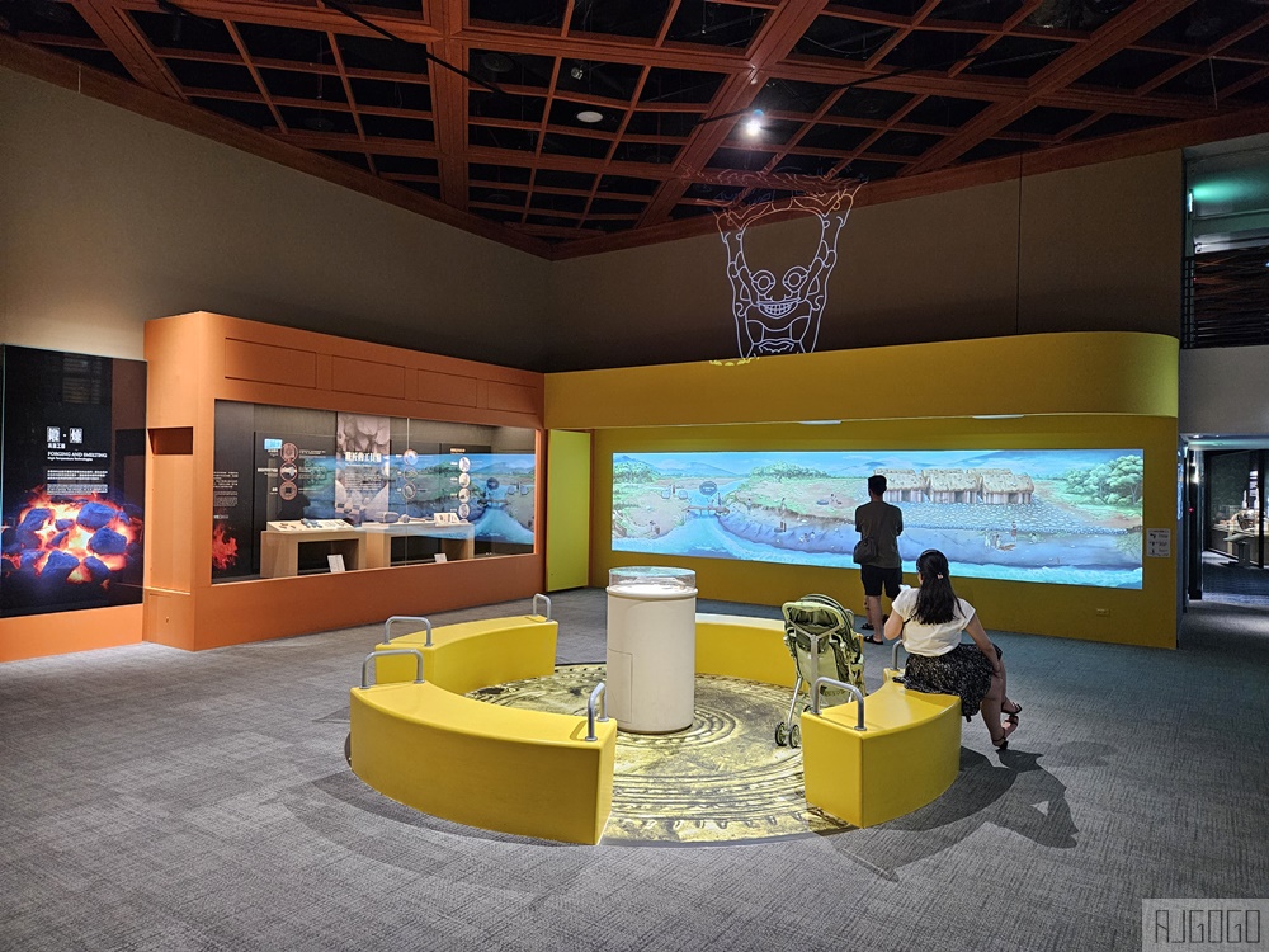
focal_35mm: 23
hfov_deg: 73.9
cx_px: 634
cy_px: 476
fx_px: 843
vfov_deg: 58.9
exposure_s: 1/60
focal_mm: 5.4
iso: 640
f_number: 1.8
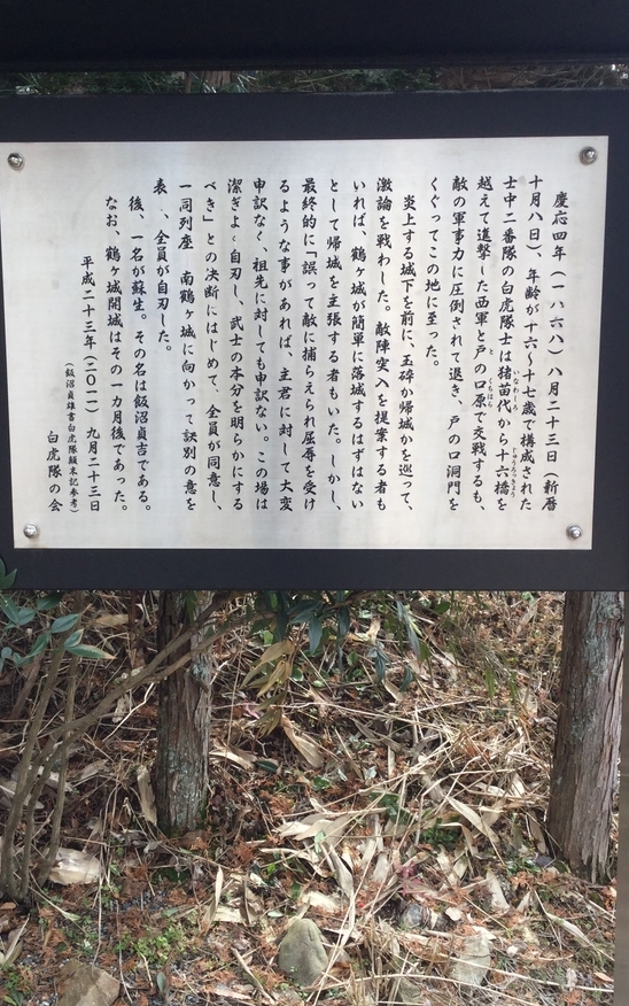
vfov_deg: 44.3
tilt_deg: -9.7
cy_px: 534
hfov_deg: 28.6
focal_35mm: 45
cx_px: 285
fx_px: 1233
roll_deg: +0.1
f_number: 2.4
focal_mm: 3.3
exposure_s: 1/221
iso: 25
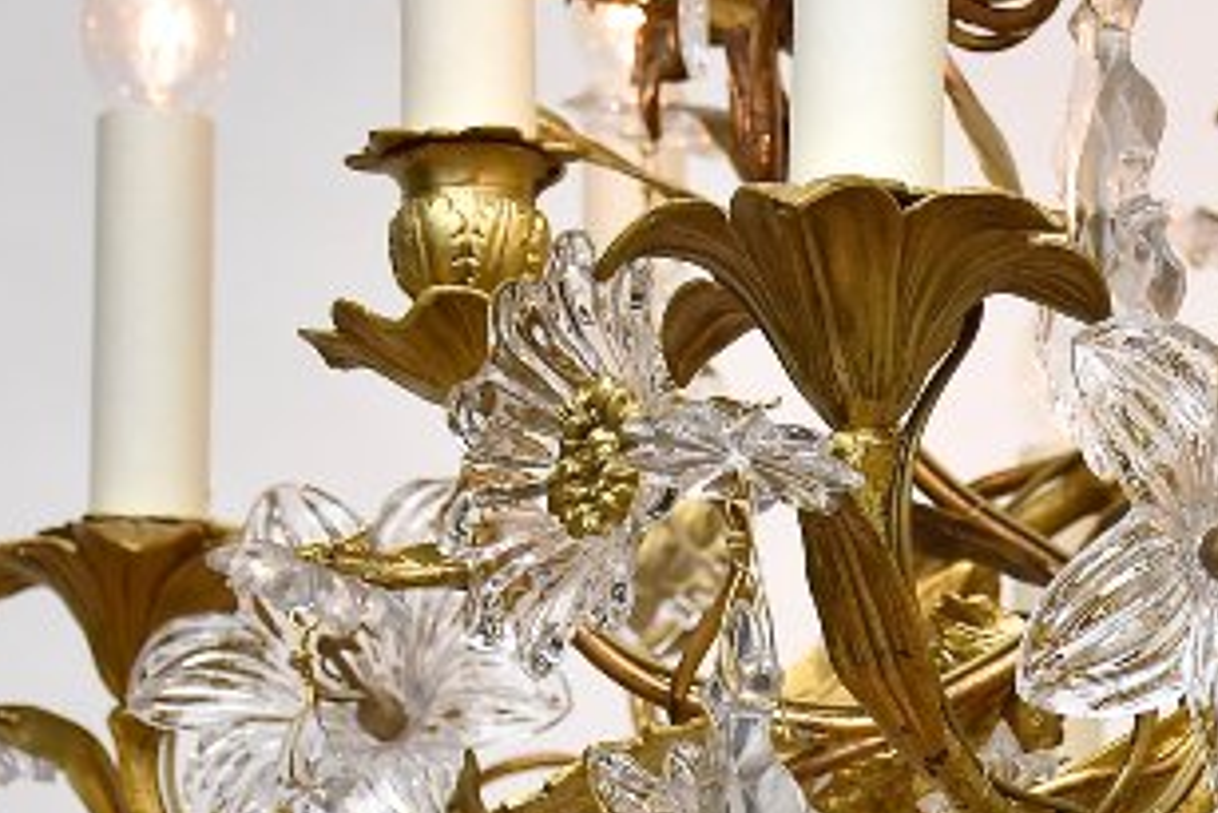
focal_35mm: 176
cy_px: 662
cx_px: 1785
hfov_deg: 11.2
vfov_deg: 7.8
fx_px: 5957
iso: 320
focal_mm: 30
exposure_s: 1/160
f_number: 4
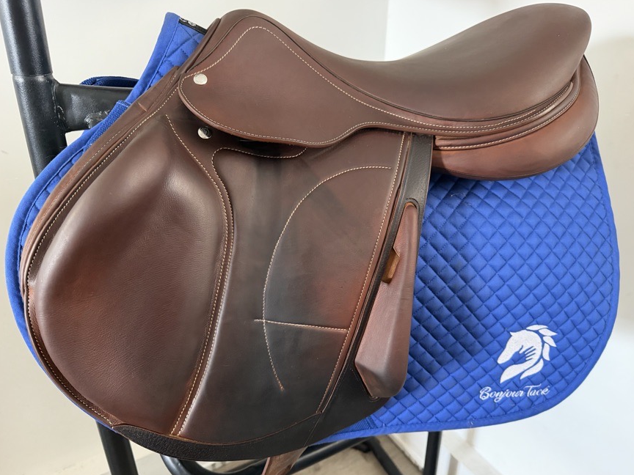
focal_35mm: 25
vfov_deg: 54.9
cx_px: 327
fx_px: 458
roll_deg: -1.4
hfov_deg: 69.4
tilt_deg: -25.5
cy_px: 233
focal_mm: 6.76
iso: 800
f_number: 1.78
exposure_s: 1/48
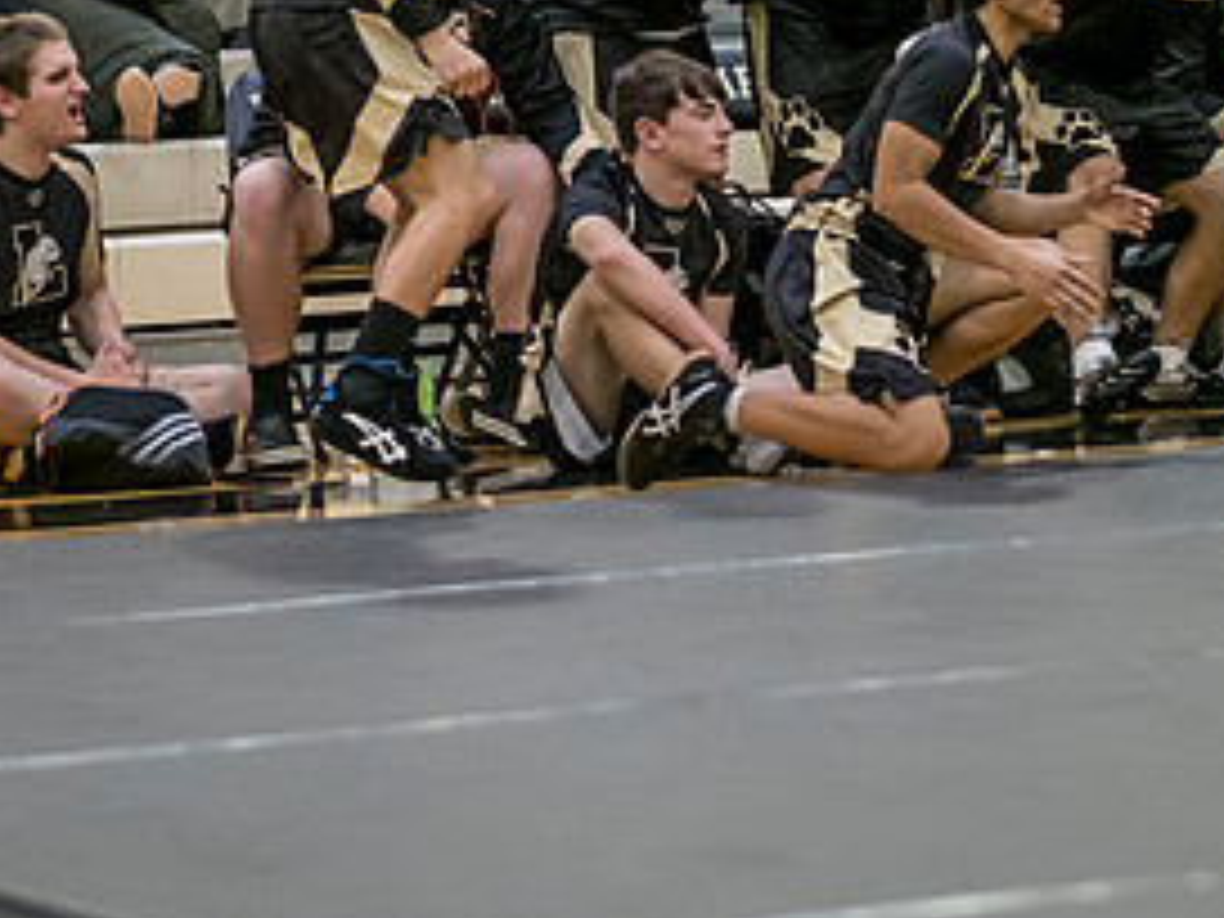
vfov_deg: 7.7
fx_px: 6789
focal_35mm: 192
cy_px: 164
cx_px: 580
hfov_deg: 10.3
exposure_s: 1/1600
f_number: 1.2
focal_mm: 45
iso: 2000
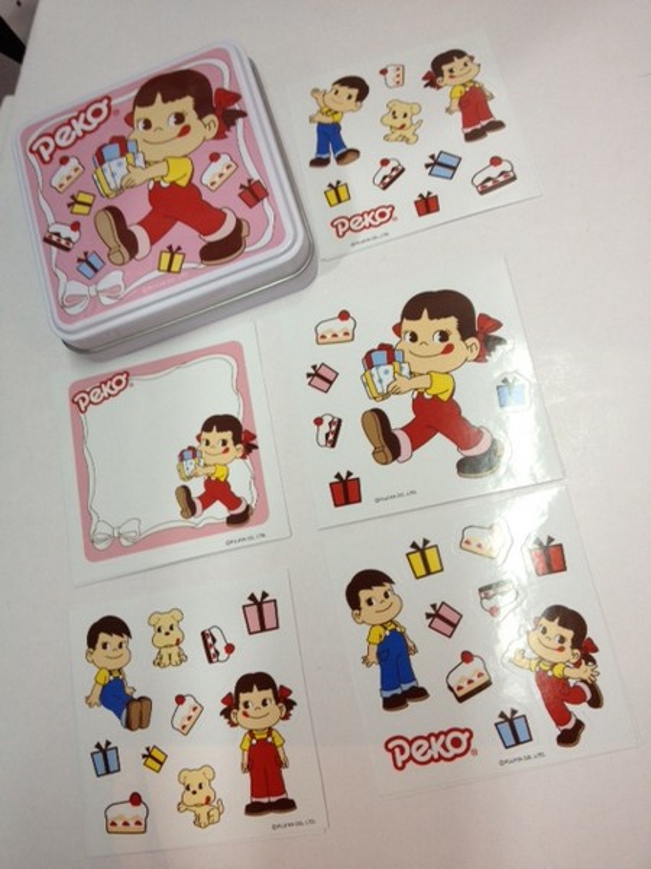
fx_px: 878
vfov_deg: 52.6
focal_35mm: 35
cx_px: 326
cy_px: 434
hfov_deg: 40.7
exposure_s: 1/33
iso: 64
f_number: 2.4
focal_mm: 4.28
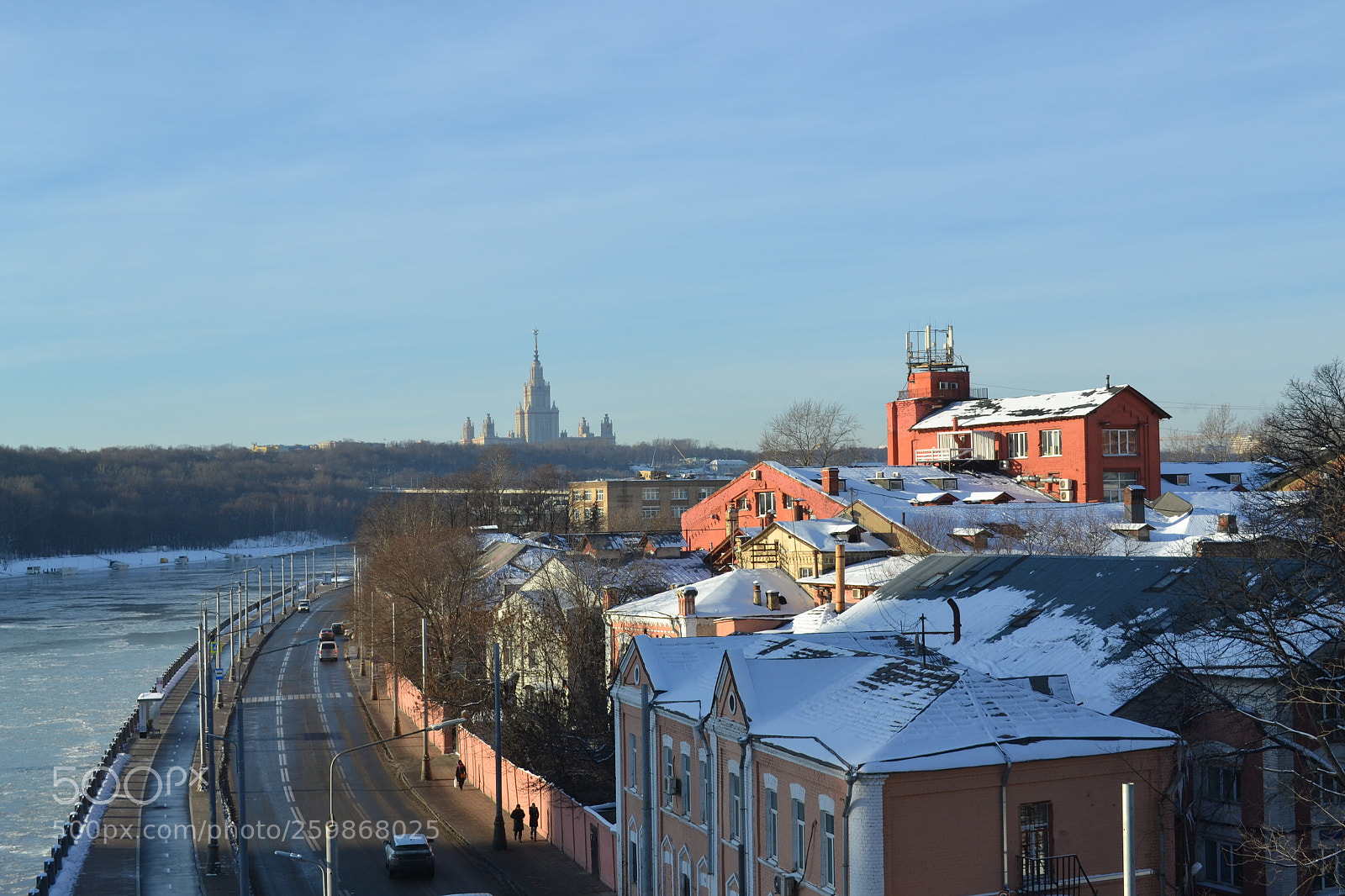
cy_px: 448
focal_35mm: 51
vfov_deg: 26.5
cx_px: 672
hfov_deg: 38.9
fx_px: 1905
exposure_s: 1/250
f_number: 7.1
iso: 100
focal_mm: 34
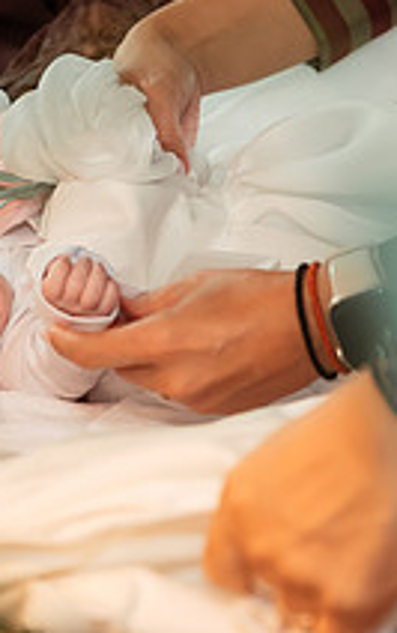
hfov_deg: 7.8
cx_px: -60
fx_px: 2883
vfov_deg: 12.5
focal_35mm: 167
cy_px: 96
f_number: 3.5
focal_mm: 60
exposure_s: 1/250
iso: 3200
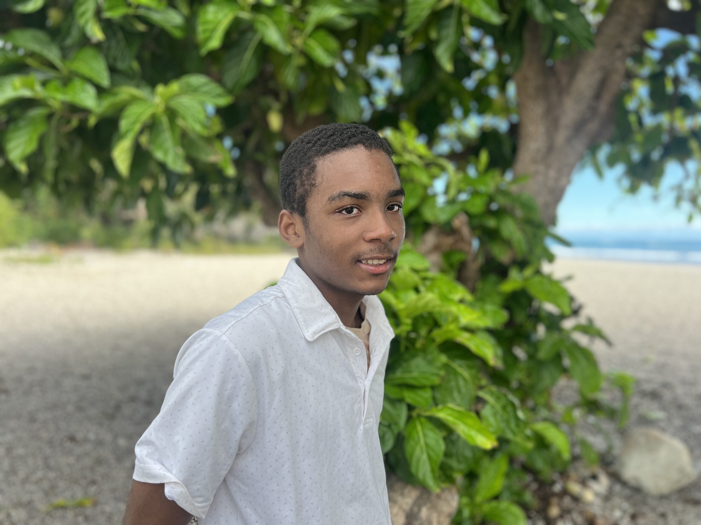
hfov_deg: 67.3
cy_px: 262
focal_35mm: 26
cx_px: 350
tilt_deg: -3.6
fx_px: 527
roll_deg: +0.5
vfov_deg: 53.1
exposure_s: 1/709
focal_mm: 5.7
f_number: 1.5
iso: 50
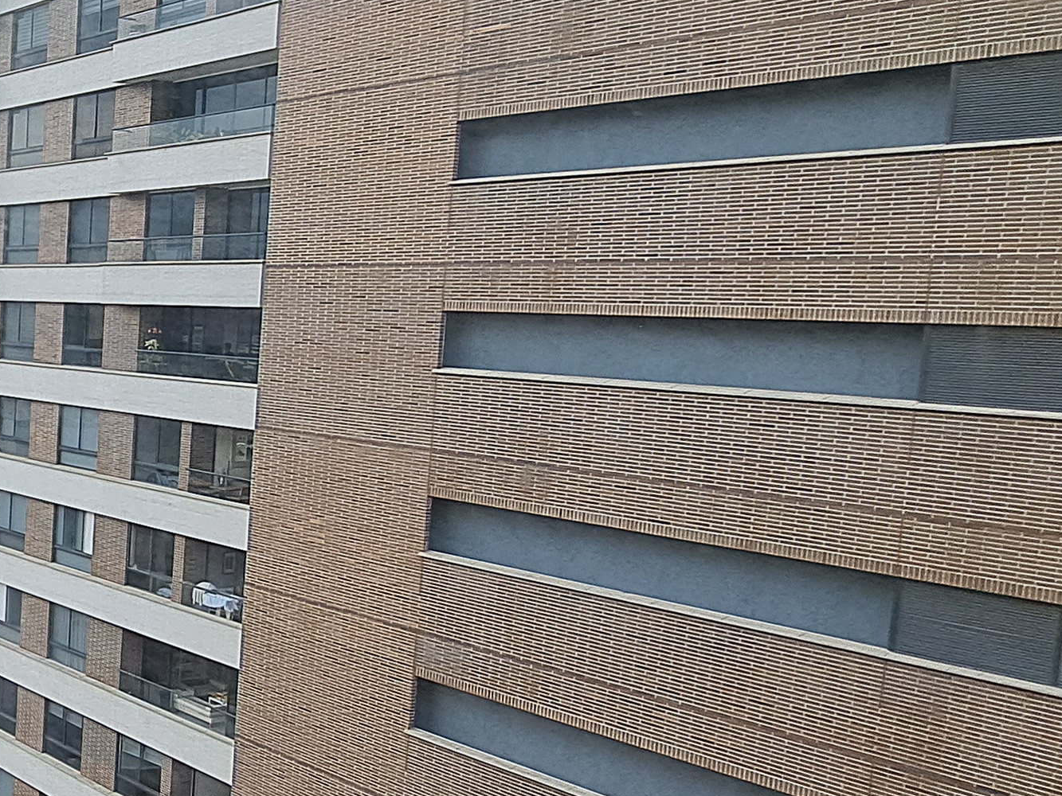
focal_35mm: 39
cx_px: -267
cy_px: 470
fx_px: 1197
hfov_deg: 35.4
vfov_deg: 36.7
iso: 50
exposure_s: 1/188
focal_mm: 1.74
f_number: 2.2
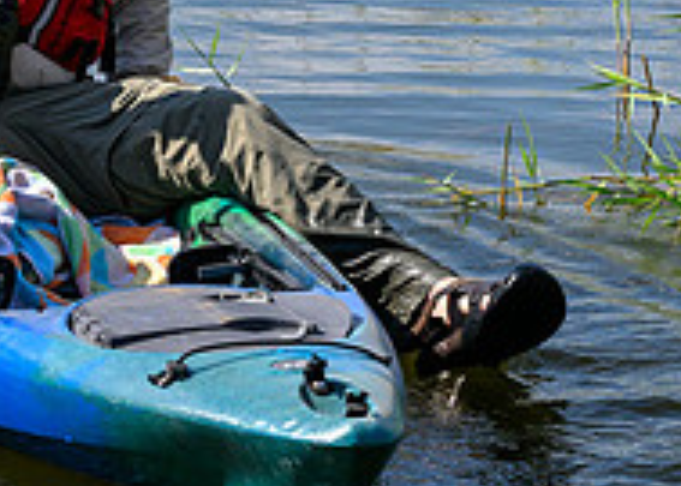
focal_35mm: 259
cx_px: -246
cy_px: 76
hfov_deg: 7.7
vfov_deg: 5.6
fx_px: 5009
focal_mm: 62
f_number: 10
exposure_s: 1/800
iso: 500
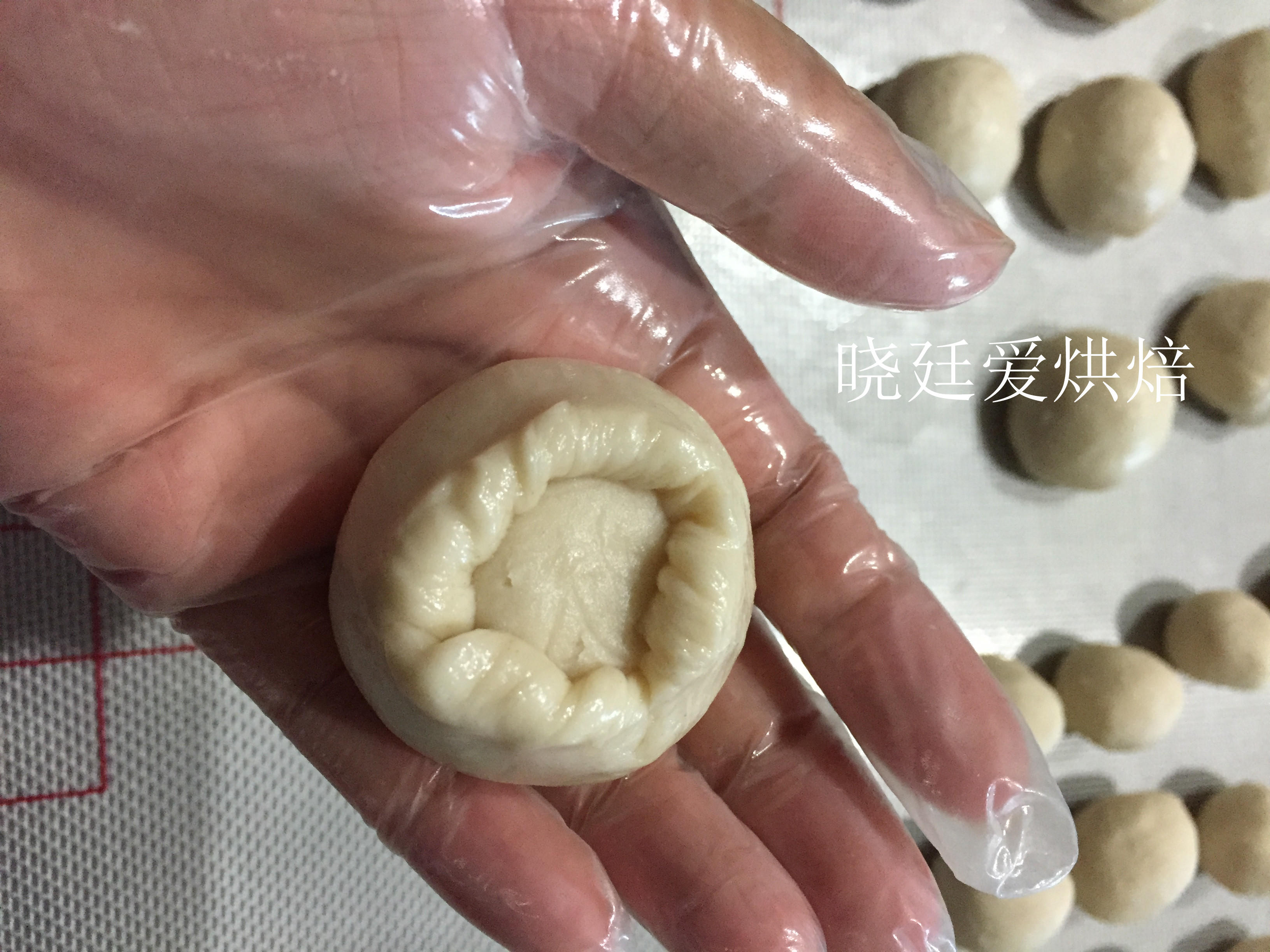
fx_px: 1064
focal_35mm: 29
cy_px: 476
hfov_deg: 61.7
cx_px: 635
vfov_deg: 48.2
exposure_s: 1/30
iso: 200
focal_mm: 4.15
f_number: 2.2
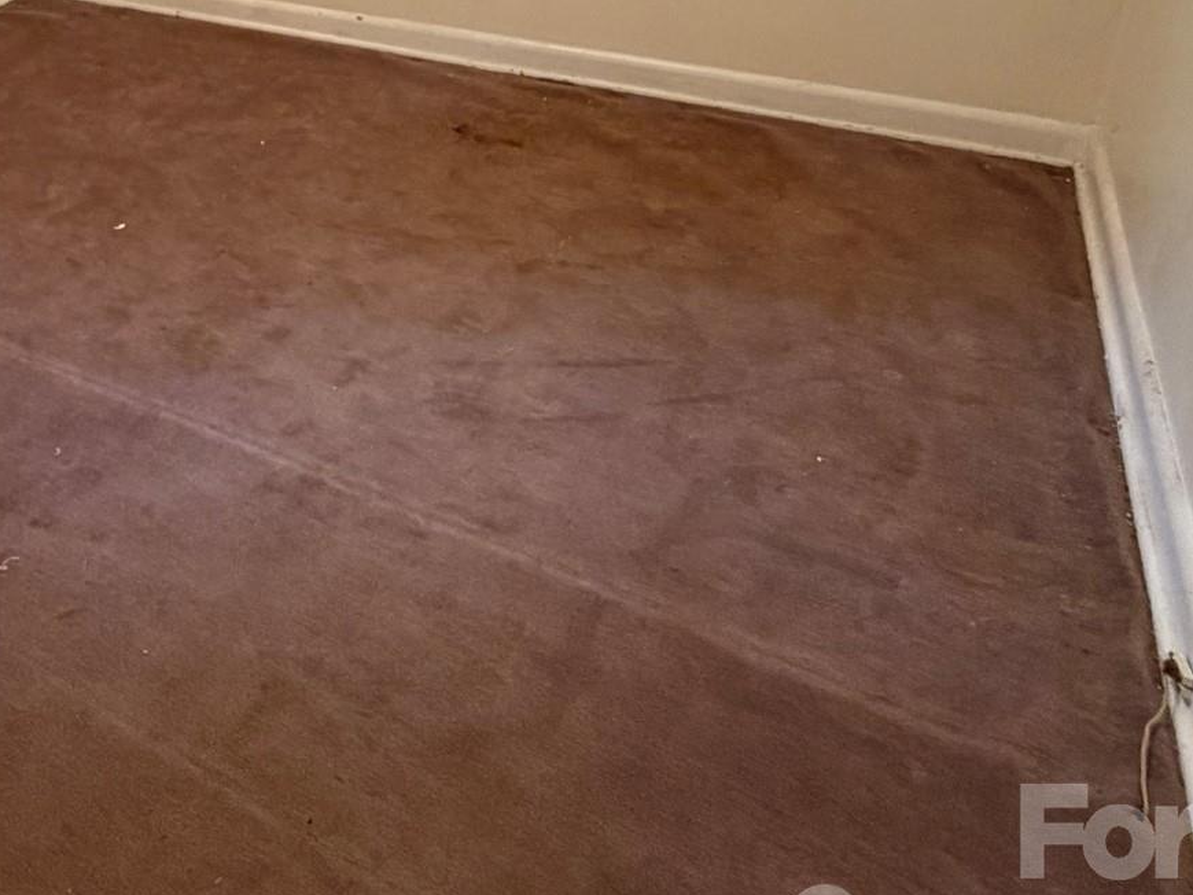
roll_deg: +4.3
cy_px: -1
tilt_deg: -18.5
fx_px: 1137
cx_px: 52
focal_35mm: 33
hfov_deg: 47.7
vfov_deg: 38.2
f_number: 2.2
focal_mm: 2.22
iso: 320
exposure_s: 1/60
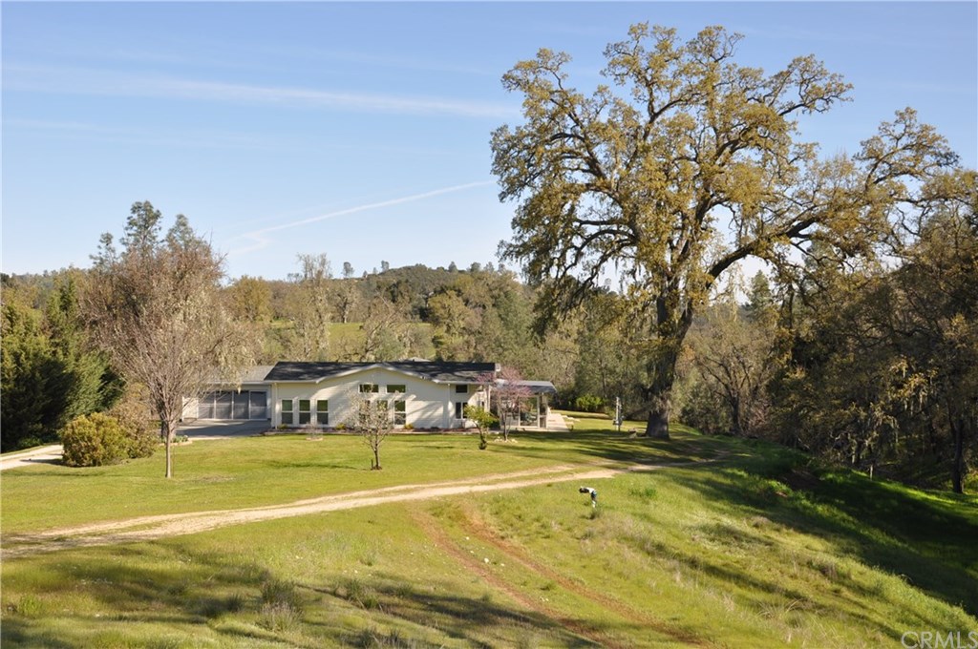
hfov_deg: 49.6
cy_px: 324
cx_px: 489
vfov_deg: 34.1
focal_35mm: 39
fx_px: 1058
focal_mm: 26
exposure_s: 1/250
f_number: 8
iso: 200
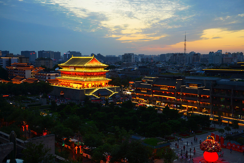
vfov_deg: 29.8
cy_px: 82
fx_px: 305
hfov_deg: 43.6
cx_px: 122
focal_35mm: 45
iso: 400
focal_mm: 45
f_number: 2.8
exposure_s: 1/125
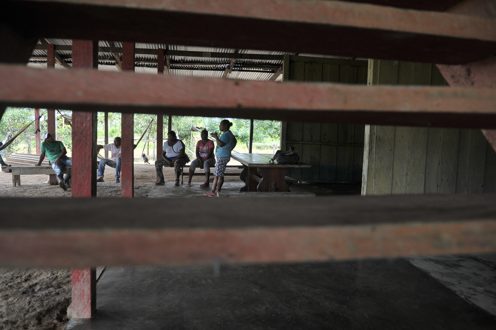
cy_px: 165
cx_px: 248
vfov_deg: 42.3
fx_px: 427
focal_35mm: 31
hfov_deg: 60.3
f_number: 3.5
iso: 640
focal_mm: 31
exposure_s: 1/1000
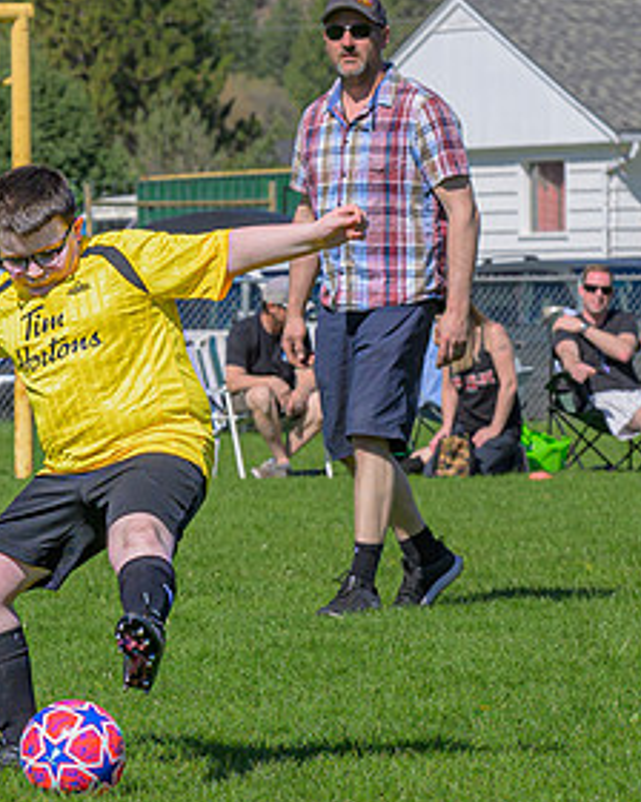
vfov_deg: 5.5
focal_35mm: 353
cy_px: 524
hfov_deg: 4.4
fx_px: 8371
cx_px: -164
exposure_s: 1/500
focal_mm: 92
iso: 180
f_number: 6.3
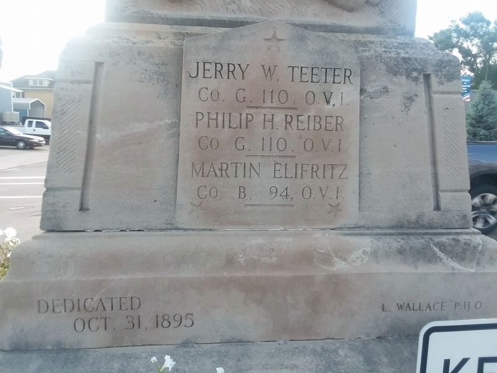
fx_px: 416
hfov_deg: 61.7
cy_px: 186
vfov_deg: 48.2
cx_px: 248
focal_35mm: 29
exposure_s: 1/227
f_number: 1.9
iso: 40
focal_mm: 2.47
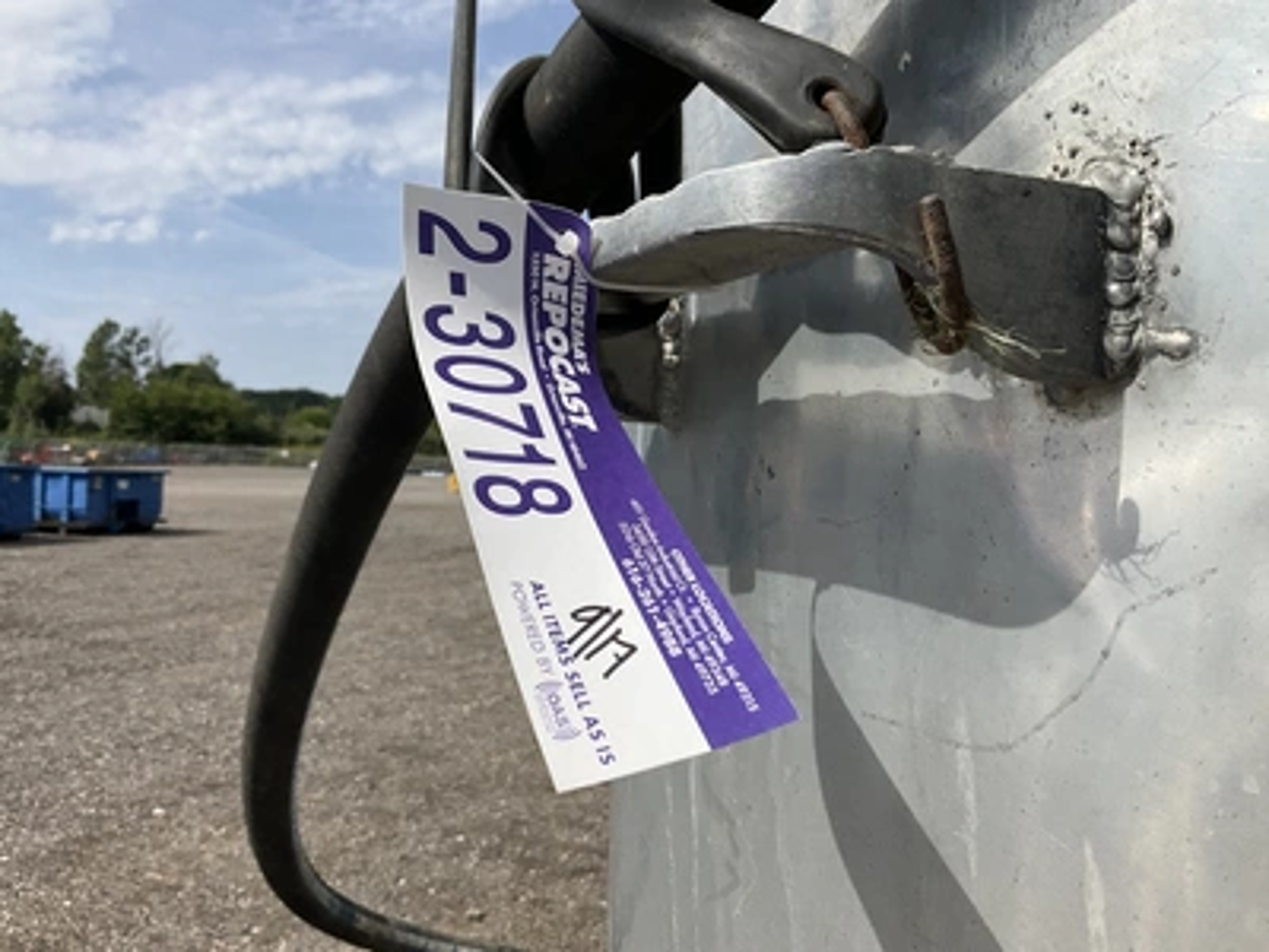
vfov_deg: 48.2
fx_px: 1063
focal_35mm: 29
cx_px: 634
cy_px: 476
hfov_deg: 61.7
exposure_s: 1/2801
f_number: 1.8
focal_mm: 3
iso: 25
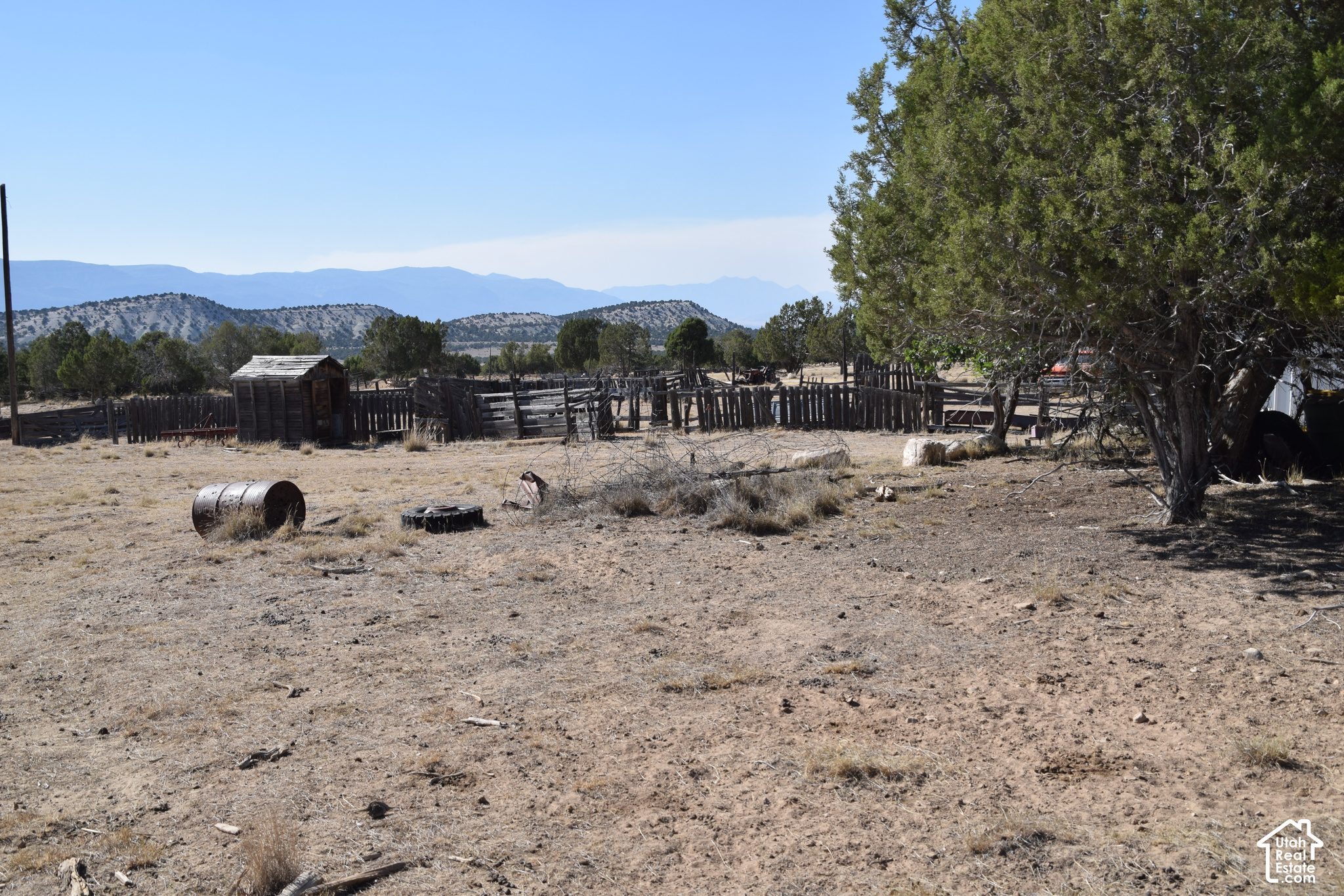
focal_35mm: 39
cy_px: 448
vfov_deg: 34.2
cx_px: 672
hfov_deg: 49.6
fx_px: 1456
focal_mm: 26
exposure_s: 1/250
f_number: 8
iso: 100
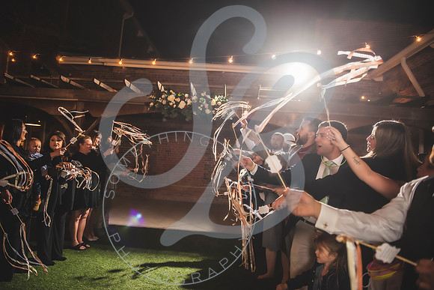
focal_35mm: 24
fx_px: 289
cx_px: 217
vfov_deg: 53.2
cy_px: 145
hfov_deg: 73.7
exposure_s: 1/200
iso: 1000
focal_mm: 24
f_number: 2.8
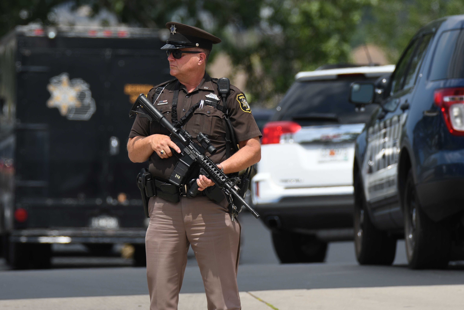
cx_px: 224
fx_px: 7011
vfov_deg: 2.5
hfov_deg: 3.8
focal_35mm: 544
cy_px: 147
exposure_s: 1/500
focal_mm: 330
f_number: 6
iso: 100
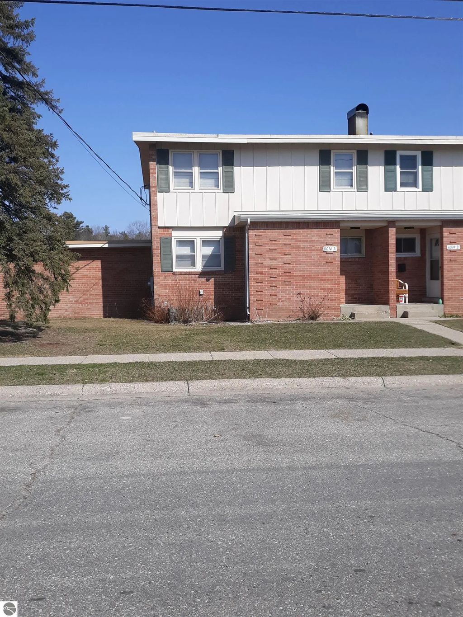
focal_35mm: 28
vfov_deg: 63.4
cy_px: 308
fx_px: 499
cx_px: 232
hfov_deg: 49.8
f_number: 1.7
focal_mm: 3.7
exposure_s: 1/2049
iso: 40
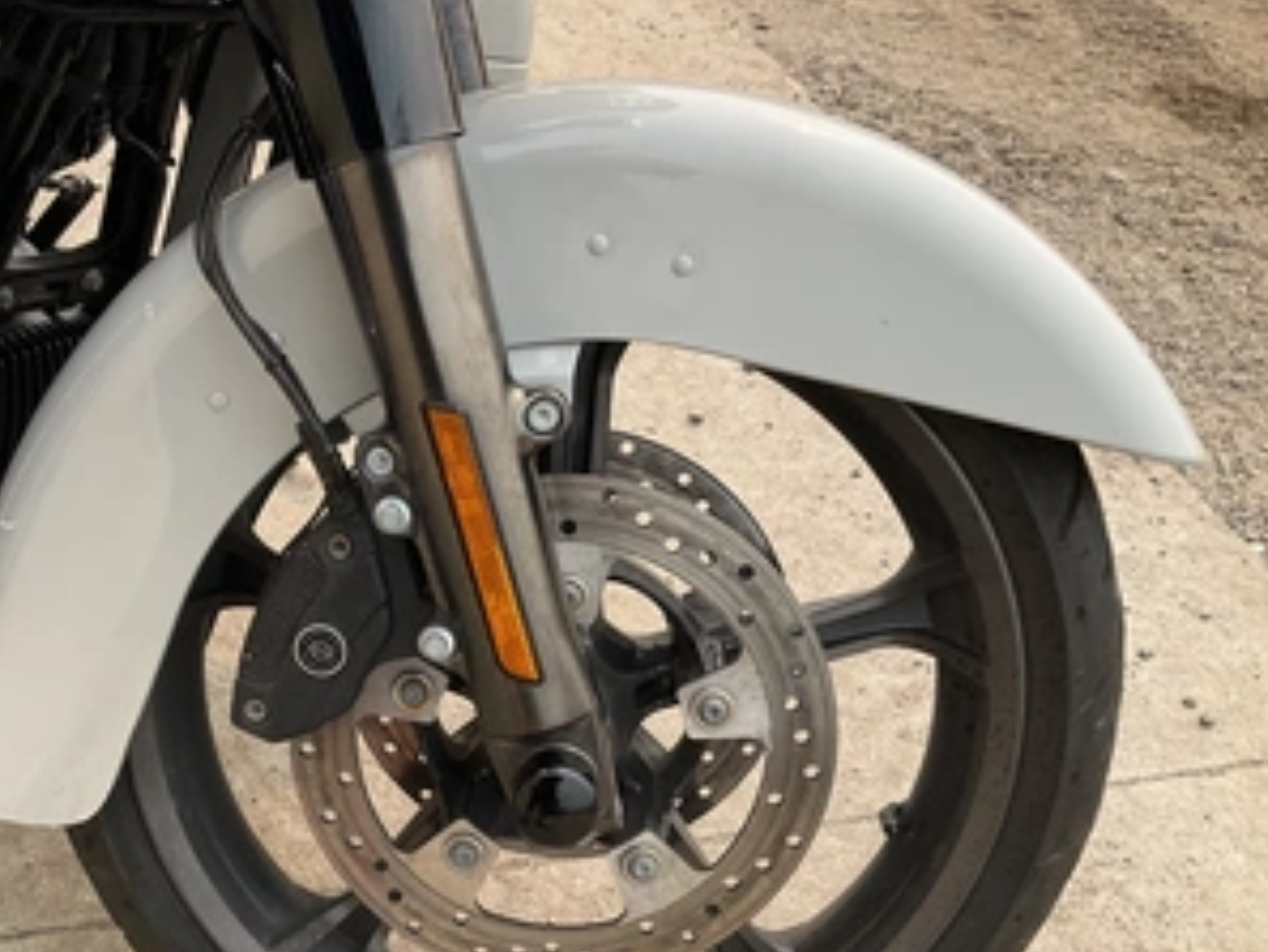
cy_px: 628
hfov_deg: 47.4
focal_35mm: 39
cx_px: 478
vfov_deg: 36.5
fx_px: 1429
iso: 25
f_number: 1.8
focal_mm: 3
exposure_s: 1/606
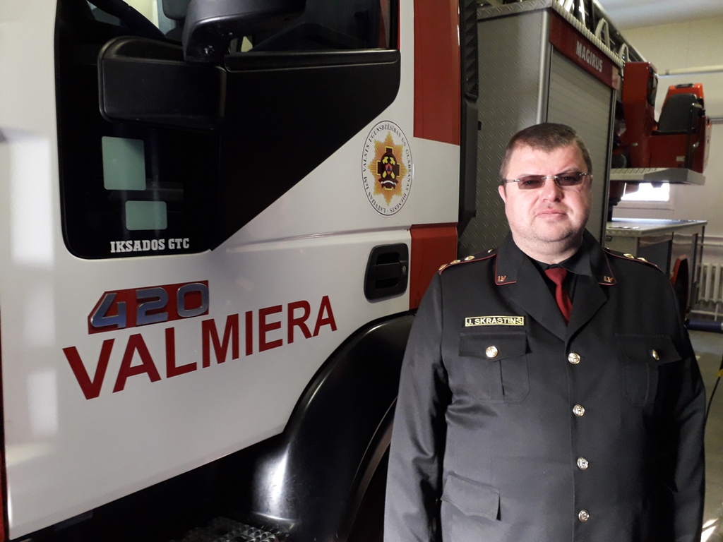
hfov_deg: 65.3
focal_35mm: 27
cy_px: 271
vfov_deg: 51.4
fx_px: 564
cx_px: 362
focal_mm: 3.6
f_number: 1.9
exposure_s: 1/33
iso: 200
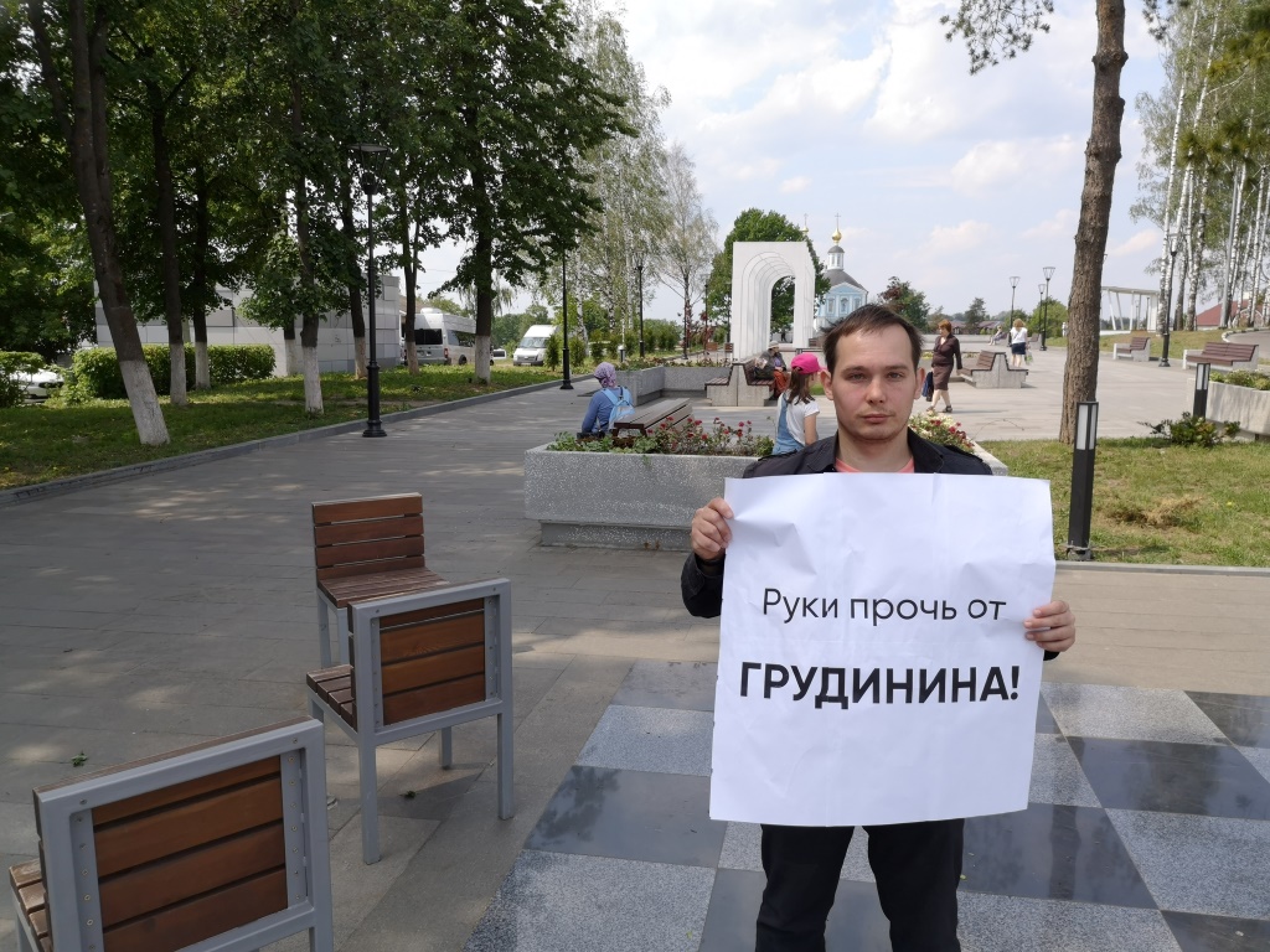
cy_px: 476
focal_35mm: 27
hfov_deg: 65.3
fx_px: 991
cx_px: 635
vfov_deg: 51.4
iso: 50
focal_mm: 3.95
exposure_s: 1/1653
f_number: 1.8
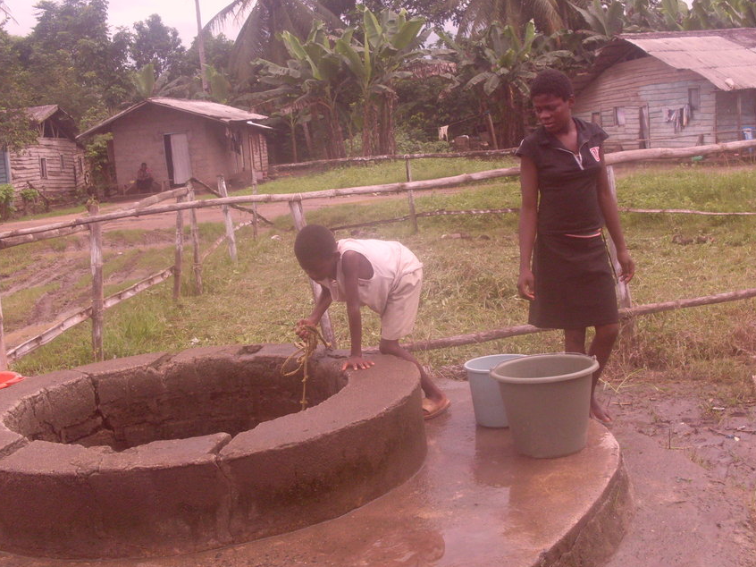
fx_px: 1004
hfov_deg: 41.2
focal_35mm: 46
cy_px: 256
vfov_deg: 31.5
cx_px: 389
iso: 80
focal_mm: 6.3
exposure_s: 1/350
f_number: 2.8
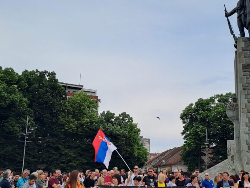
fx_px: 318
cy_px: 108
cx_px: 159
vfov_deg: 32.8
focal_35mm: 44
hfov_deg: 42.6
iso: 32
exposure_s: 1/717
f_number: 1.8
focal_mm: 4.65
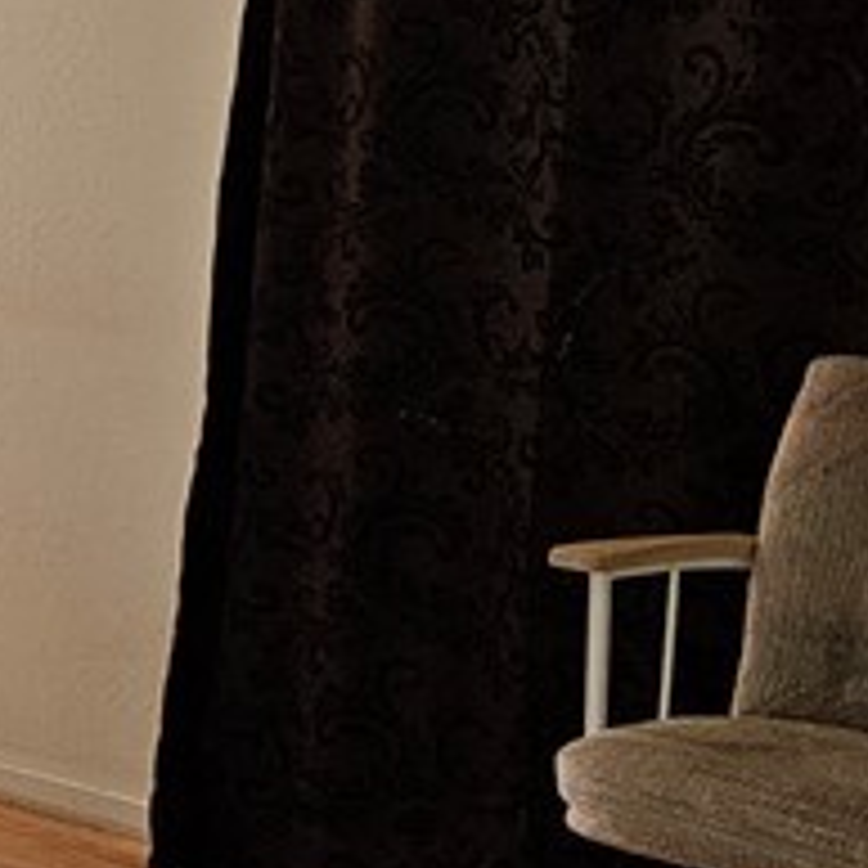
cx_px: -1039
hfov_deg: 13.2
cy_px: 418
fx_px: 3064
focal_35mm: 108
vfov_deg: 16.1
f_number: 1.7
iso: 100
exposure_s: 1/60
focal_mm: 6.3
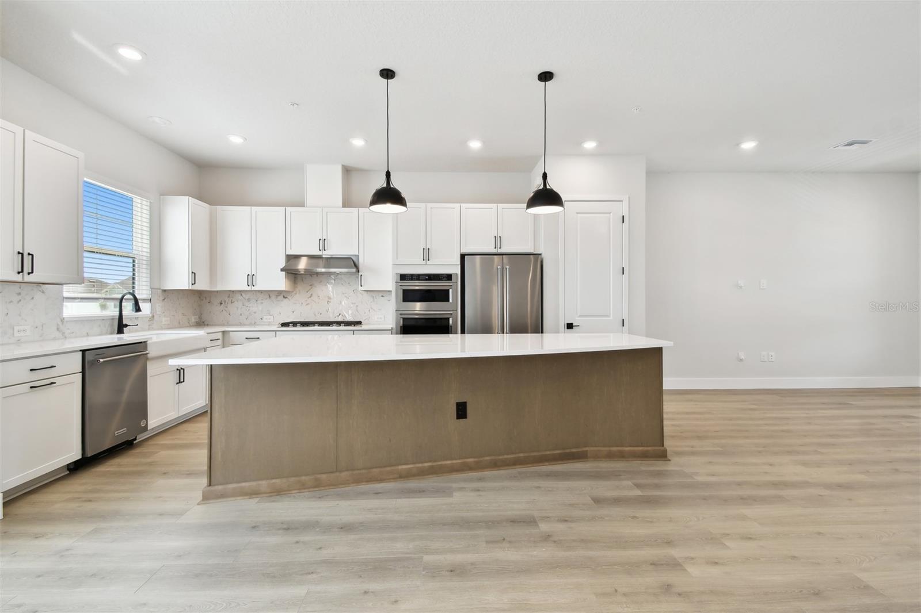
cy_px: 306
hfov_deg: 100.4
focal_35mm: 15
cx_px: 460
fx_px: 384
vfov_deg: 77.3
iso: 100
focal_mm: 10
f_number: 7.1
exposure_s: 1/80
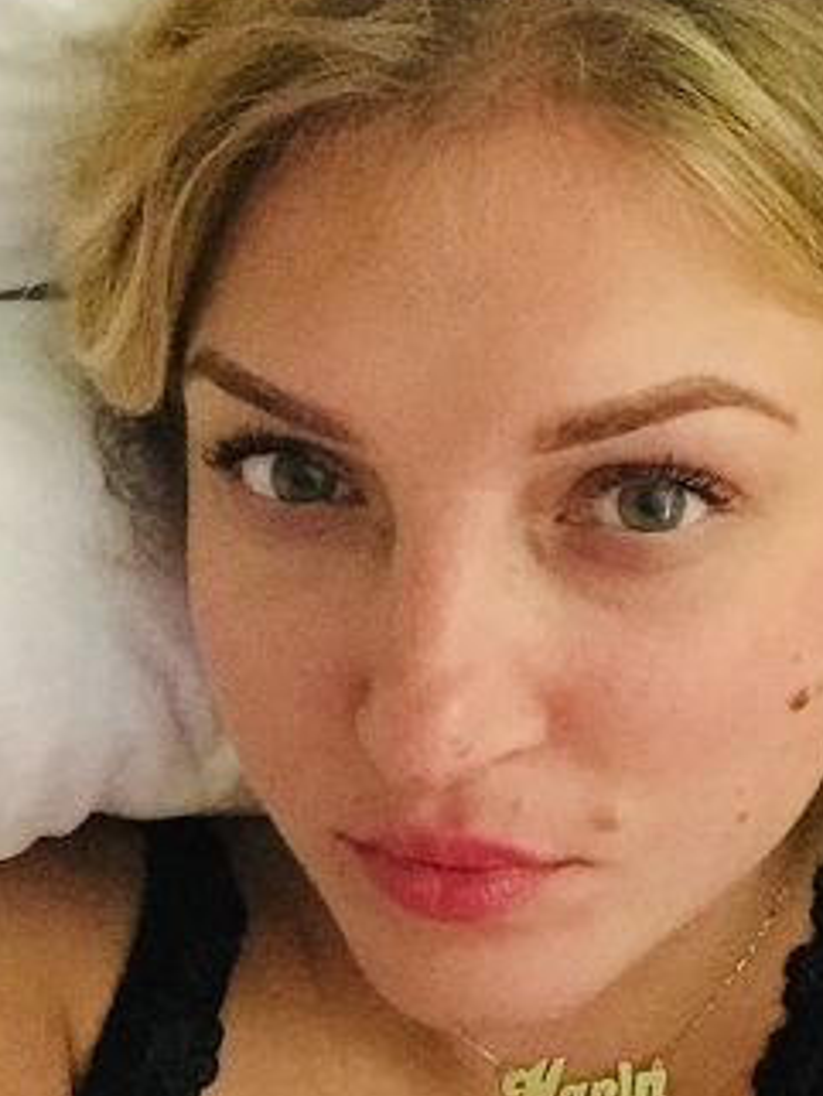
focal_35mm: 58
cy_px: 809
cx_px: 625
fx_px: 1837
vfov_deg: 32.6
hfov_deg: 24.9
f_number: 2.2
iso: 640
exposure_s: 1/17
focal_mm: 2.65
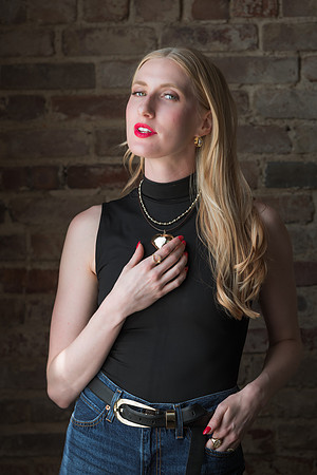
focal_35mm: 135
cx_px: 158
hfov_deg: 10.2
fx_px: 1783
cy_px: 238
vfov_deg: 15.2
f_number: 5
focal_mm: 135
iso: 125
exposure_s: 1/100
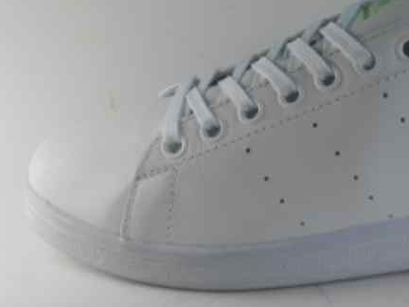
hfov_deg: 23.3
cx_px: 349
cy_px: 162
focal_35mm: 82
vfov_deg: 18.0
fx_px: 969
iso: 80
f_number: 4.5
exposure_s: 1/250
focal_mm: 7.8
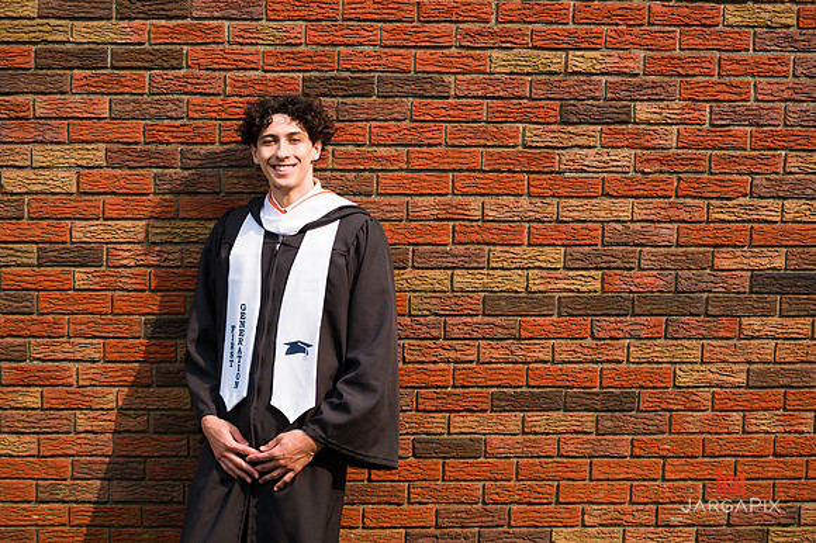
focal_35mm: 75
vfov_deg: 18.2
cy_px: 272
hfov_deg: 27.0
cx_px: 408
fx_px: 1699
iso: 200
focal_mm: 75
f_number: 3.2
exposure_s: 1/1000
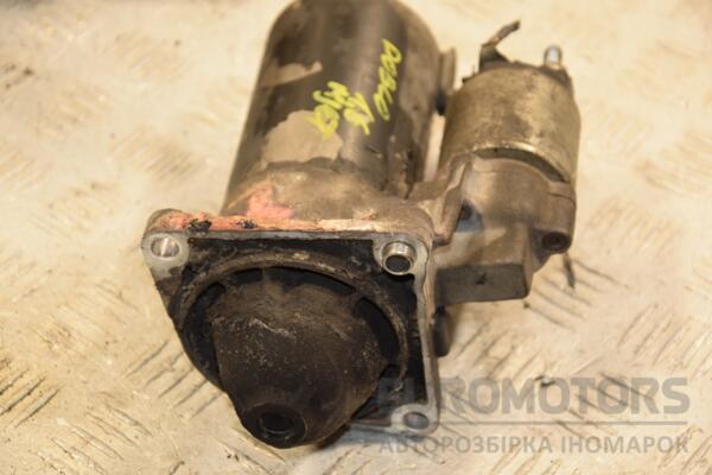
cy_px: 238
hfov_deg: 18.2
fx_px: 2225
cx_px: 356
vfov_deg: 12.2
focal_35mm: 112
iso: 800
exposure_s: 1/100
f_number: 5.3
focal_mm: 75
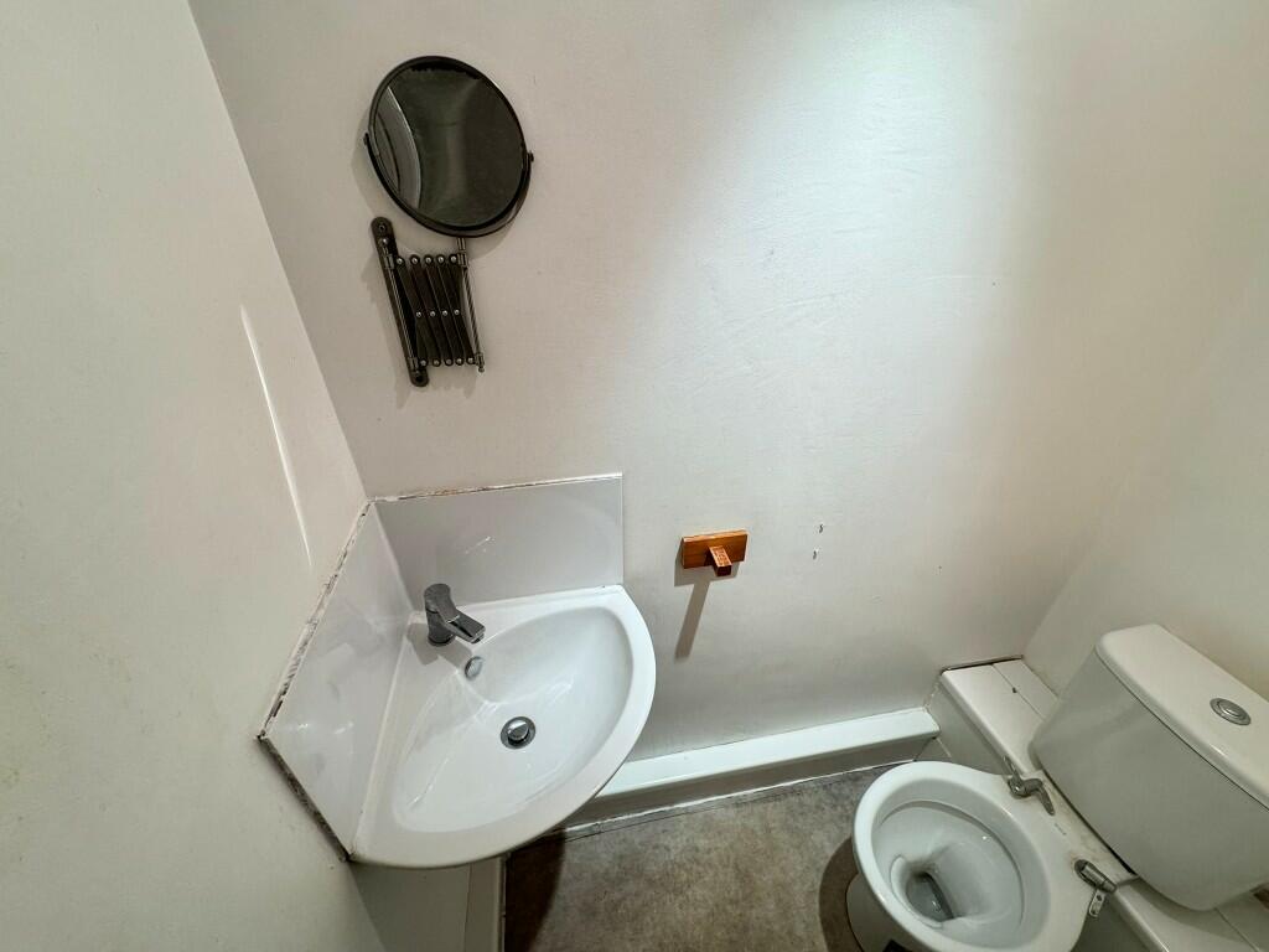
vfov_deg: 85.7
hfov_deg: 102.1
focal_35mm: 14
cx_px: 634
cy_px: 476
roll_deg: +0.8
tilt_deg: -31.9
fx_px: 513
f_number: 2.2
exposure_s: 1/100
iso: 200
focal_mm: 2.22
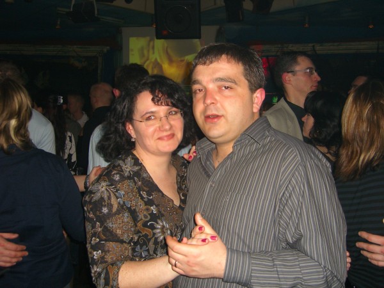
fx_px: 422
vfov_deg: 37.7
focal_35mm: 38
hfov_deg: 49.0
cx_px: 192
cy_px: 144
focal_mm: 7.9
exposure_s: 1/60
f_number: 2.8
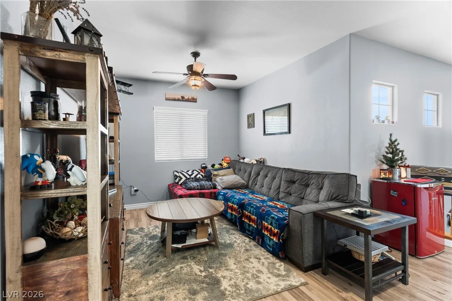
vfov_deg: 70.5
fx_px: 213
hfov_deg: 93.3
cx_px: 226
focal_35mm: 17
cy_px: 150
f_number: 8
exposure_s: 1/3
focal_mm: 17
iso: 320
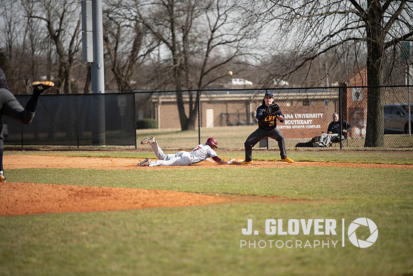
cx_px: 206
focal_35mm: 200
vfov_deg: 6.9
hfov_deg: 10.3
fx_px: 2295
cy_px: 138
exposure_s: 1/1000
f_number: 2.8
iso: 200
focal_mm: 200
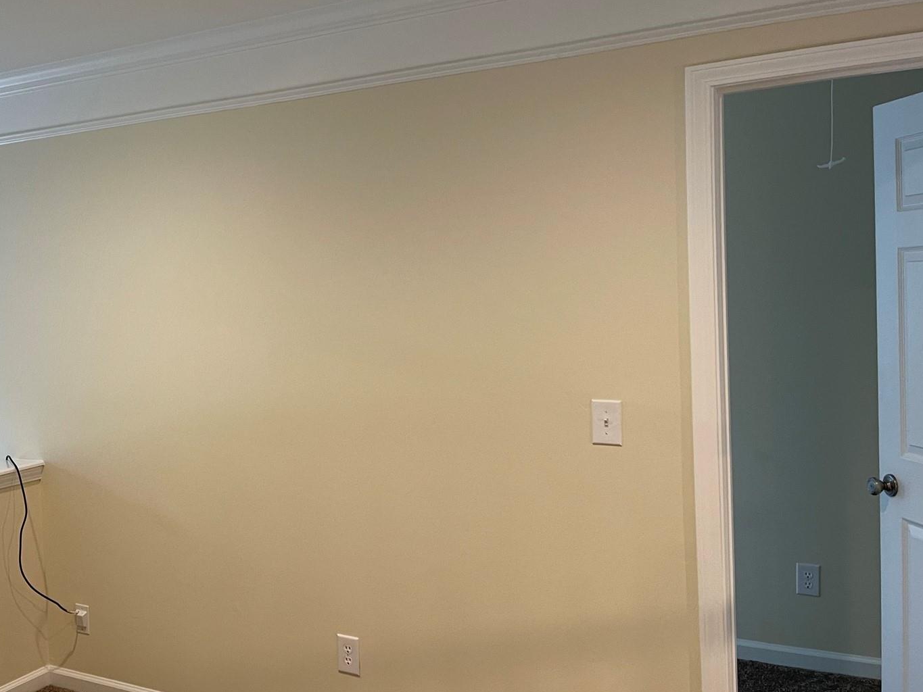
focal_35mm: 39
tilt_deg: -4.4
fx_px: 1040
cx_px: 243
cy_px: 344
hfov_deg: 46.3
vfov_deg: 36.8
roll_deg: +2.6
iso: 80
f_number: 1.6
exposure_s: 1/60
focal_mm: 5.1
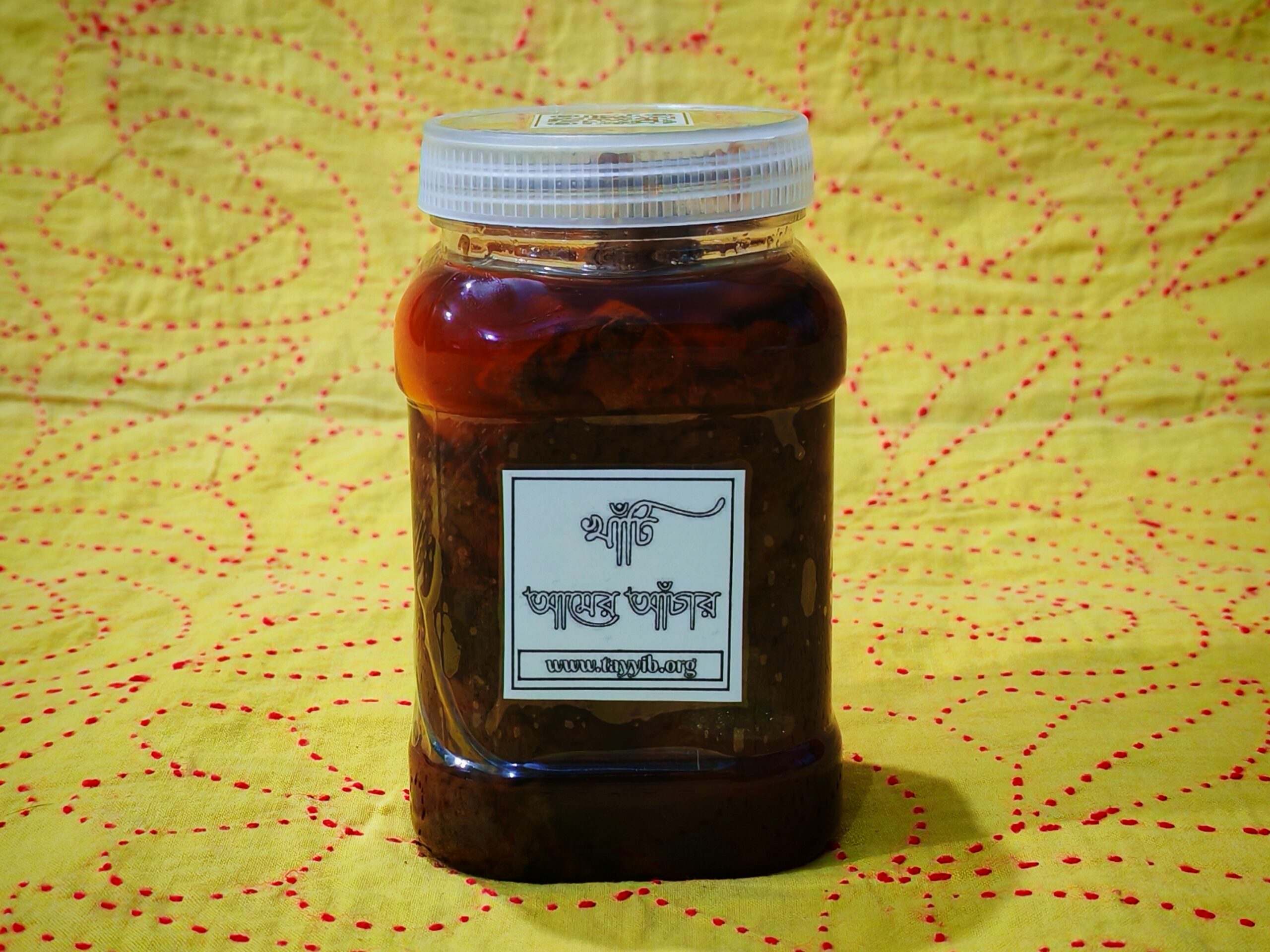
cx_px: 635
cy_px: 476
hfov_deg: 32.7
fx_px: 2165
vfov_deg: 24.8
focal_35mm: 59
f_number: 1.95
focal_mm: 5.52
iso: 400
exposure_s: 1/33
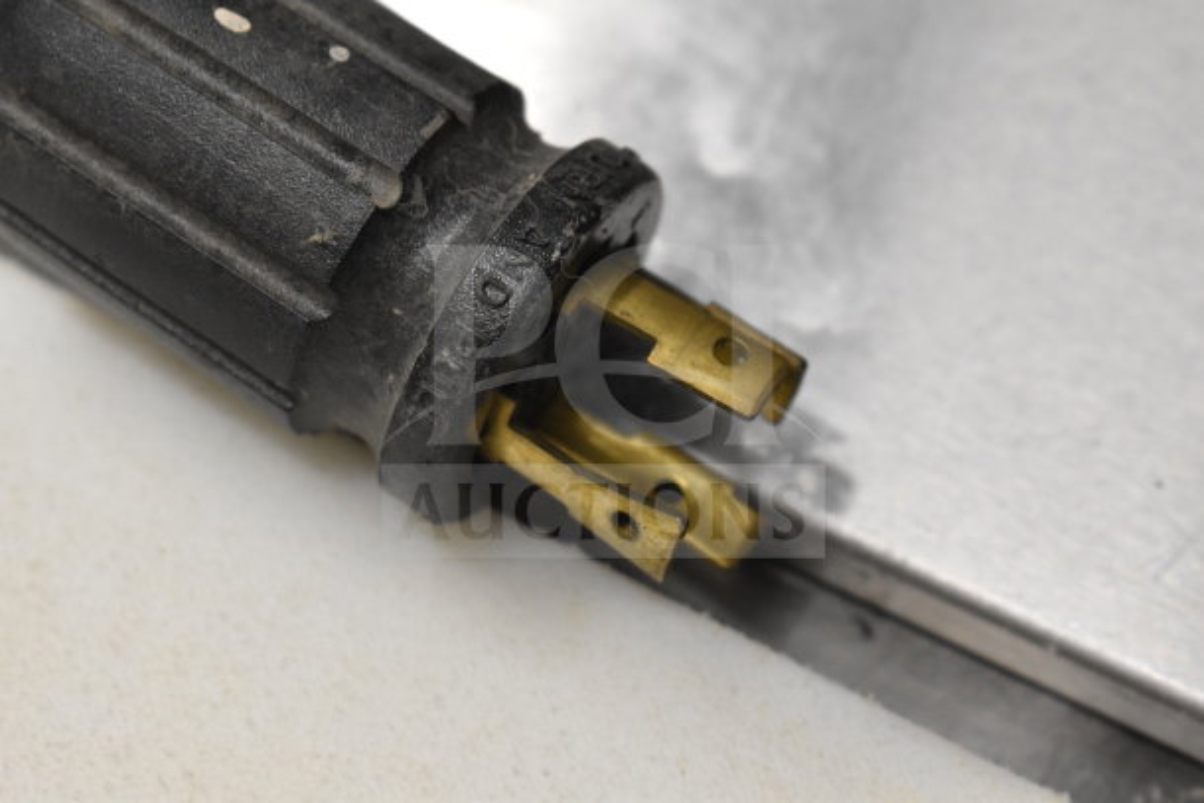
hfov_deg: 24.6
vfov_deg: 16.6
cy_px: 402
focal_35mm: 82
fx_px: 2760
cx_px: 602
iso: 2800
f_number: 5.6
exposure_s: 1/100
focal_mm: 55
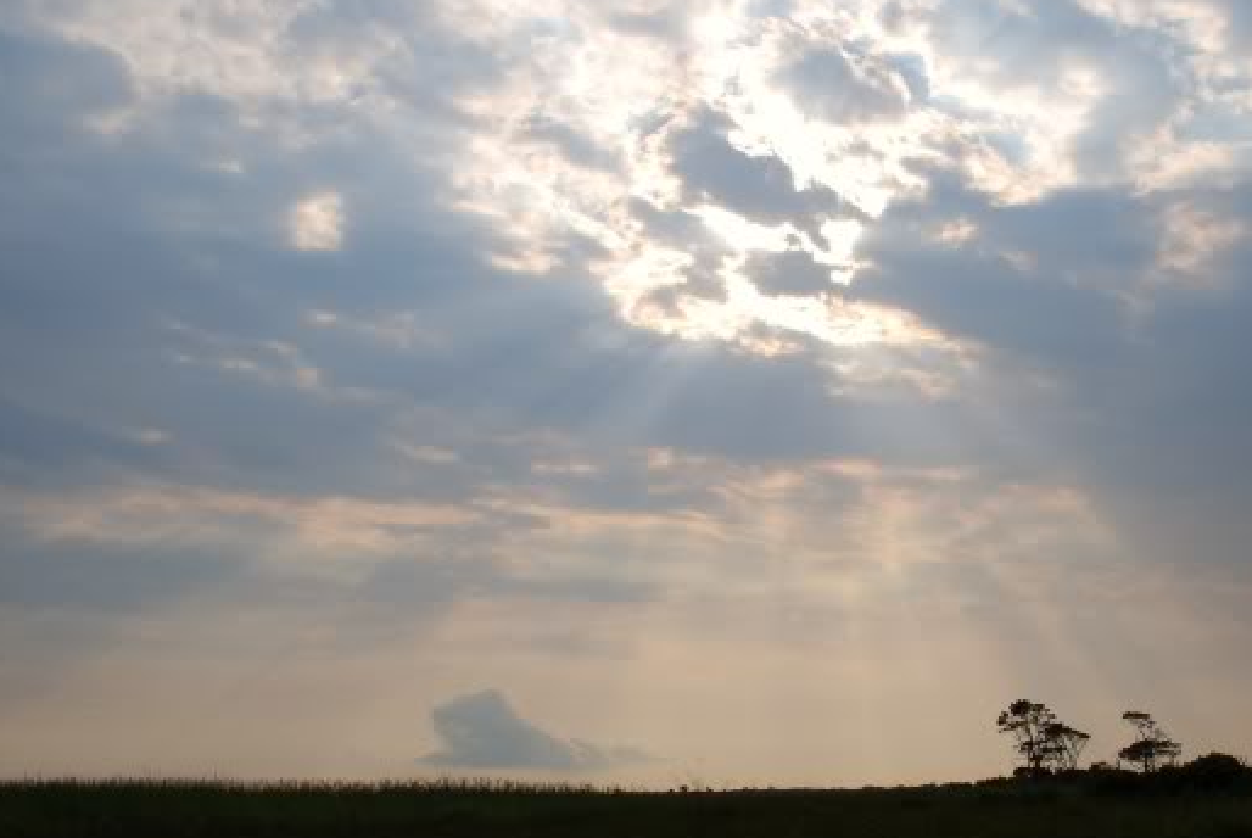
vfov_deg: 32.0
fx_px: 1462
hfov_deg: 45.6
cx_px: 842
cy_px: 435
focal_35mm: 42
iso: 100
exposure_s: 1/400
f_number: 10
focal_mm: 18
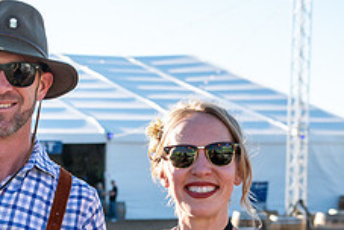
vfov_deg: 13.9
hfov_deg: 20.4
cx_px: 14
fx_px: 928
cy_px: 250
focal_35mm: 97
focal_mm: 38
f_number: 4
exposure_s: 1/6400
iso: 1000
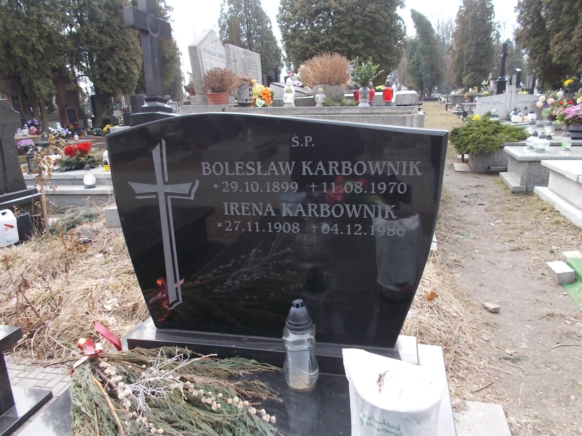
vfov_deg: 53.1
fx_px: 437
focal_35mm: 26
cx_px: 291
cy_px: 218
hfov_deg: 67.3
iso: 80
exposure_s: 1/200
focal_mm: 4.6
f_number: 3.2
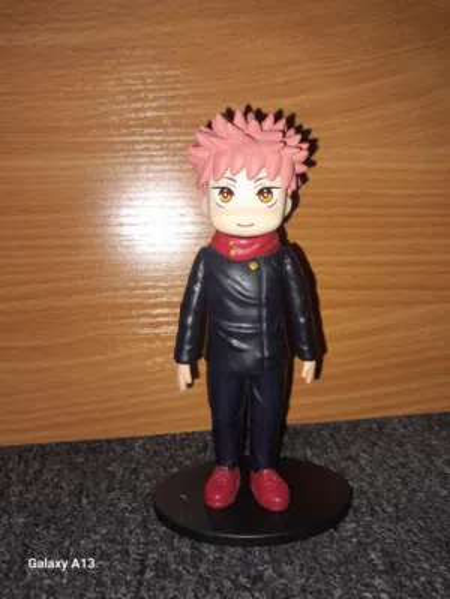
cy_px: 300
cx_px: 225
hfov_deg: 51.4
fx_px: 468
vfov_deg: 65.3
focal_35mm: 27
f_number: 1.8
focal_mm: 4
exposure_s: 1/50
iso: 50
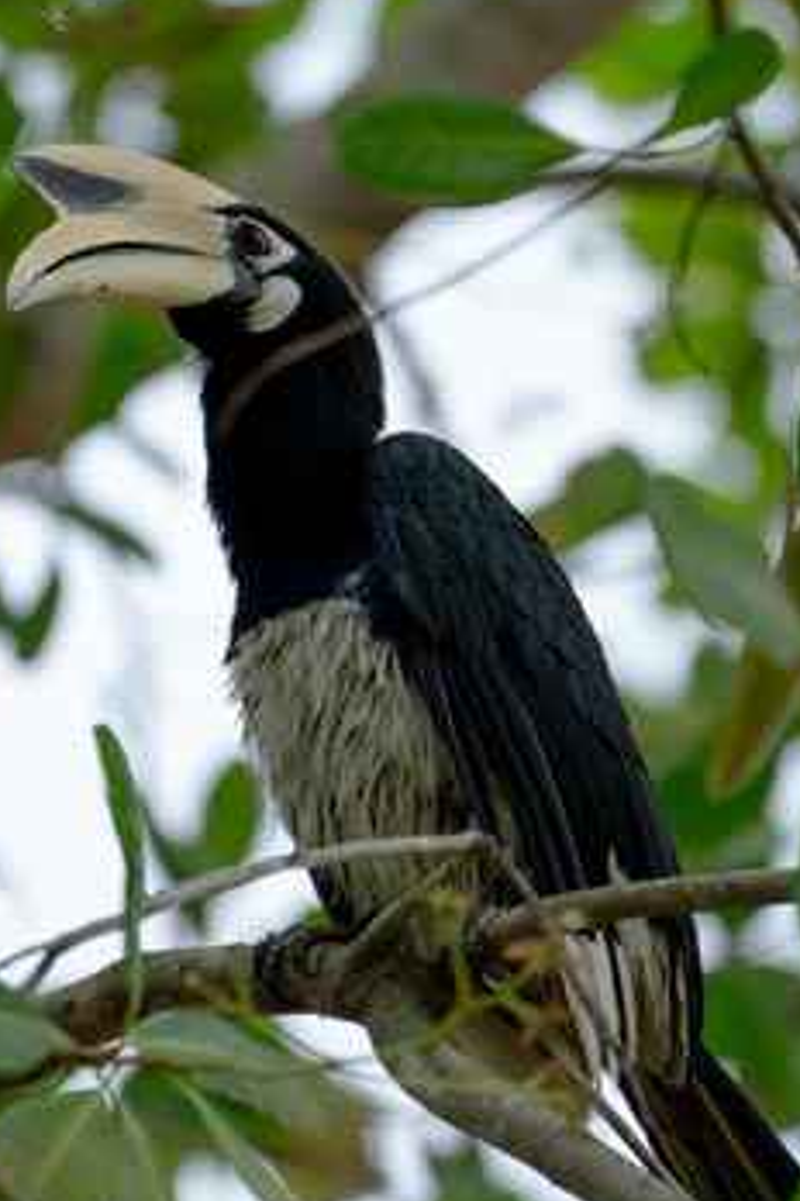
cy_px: 587
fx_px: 21465
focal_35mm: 644
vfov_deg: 3.2
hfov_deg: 2.1
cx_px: 364
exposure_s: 1/500
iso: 500
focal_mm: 560
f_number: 8
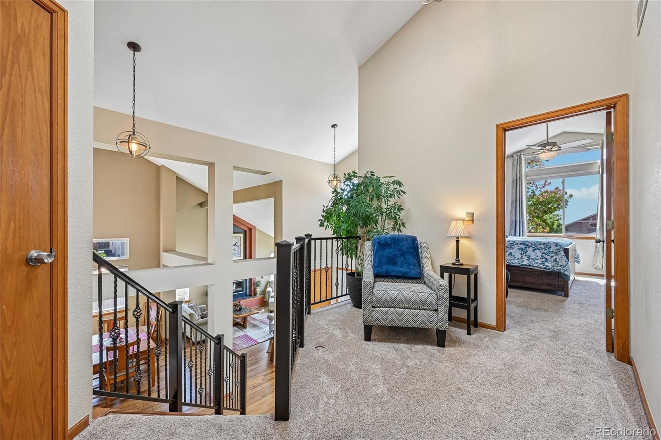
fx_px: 257
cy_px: 220
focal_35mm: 14
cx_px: 330
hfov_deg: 104.3
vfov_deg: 81.2
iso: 400
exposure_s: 1/13
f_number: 10
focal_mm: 14
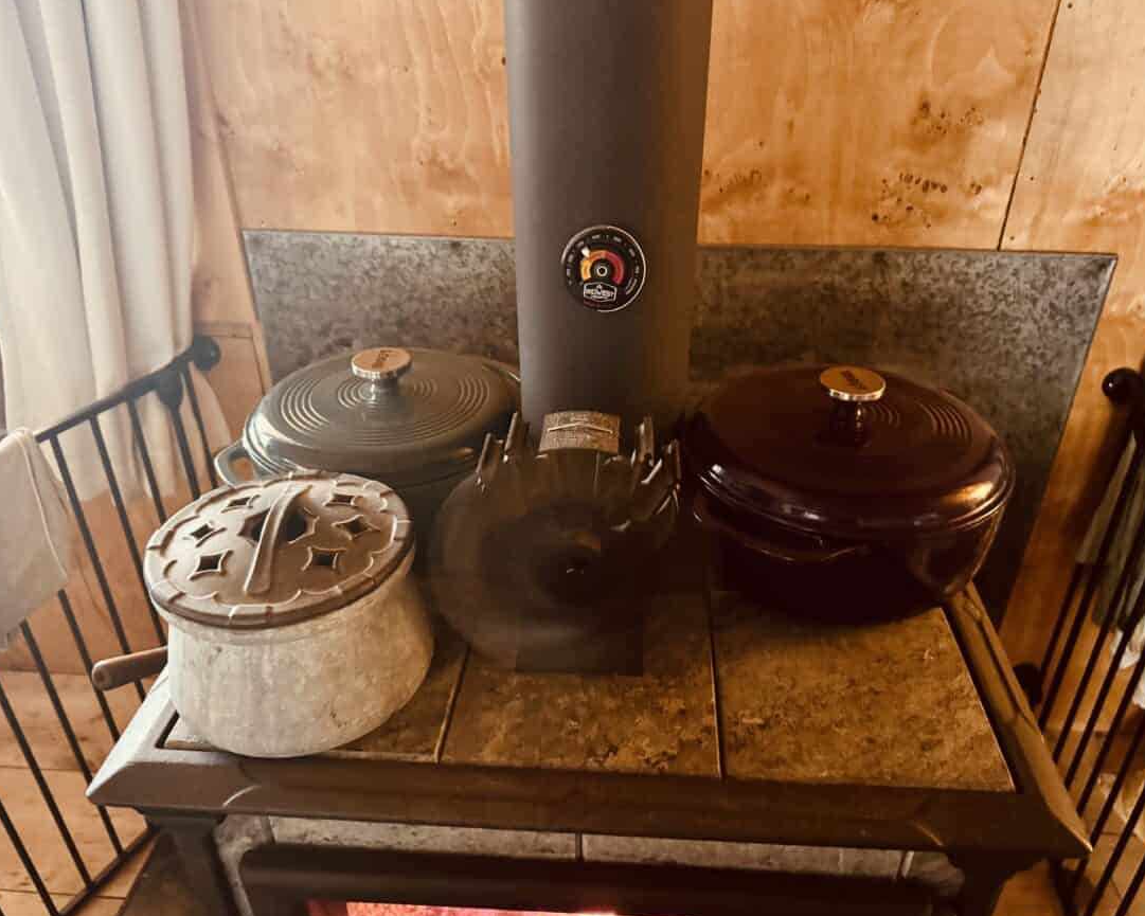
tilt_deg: -32.5
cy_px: 466
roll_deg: -0.6
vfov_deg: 54.9
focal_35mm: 26
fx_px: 881
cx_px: 592
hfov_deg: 66.0
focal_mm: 6.76
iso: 1000
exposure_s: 1/30
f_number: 1.78
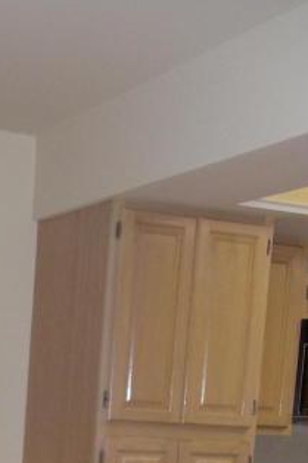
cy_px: 506
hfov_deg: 12.0
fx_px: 1439
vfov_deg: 17.7
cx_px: -63
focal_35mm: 112
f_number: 3.5
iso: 200
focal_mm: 6
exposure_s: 1/30
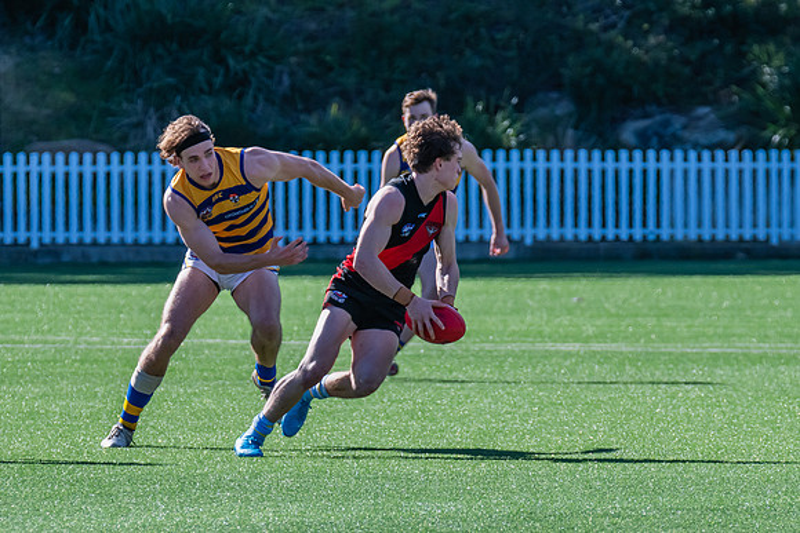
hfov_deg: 3.3
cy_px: 302
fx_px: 13980
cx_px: 339
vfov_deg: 2.2
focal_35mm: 629
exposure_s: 1/1250
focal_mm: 380
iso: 800
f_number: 10
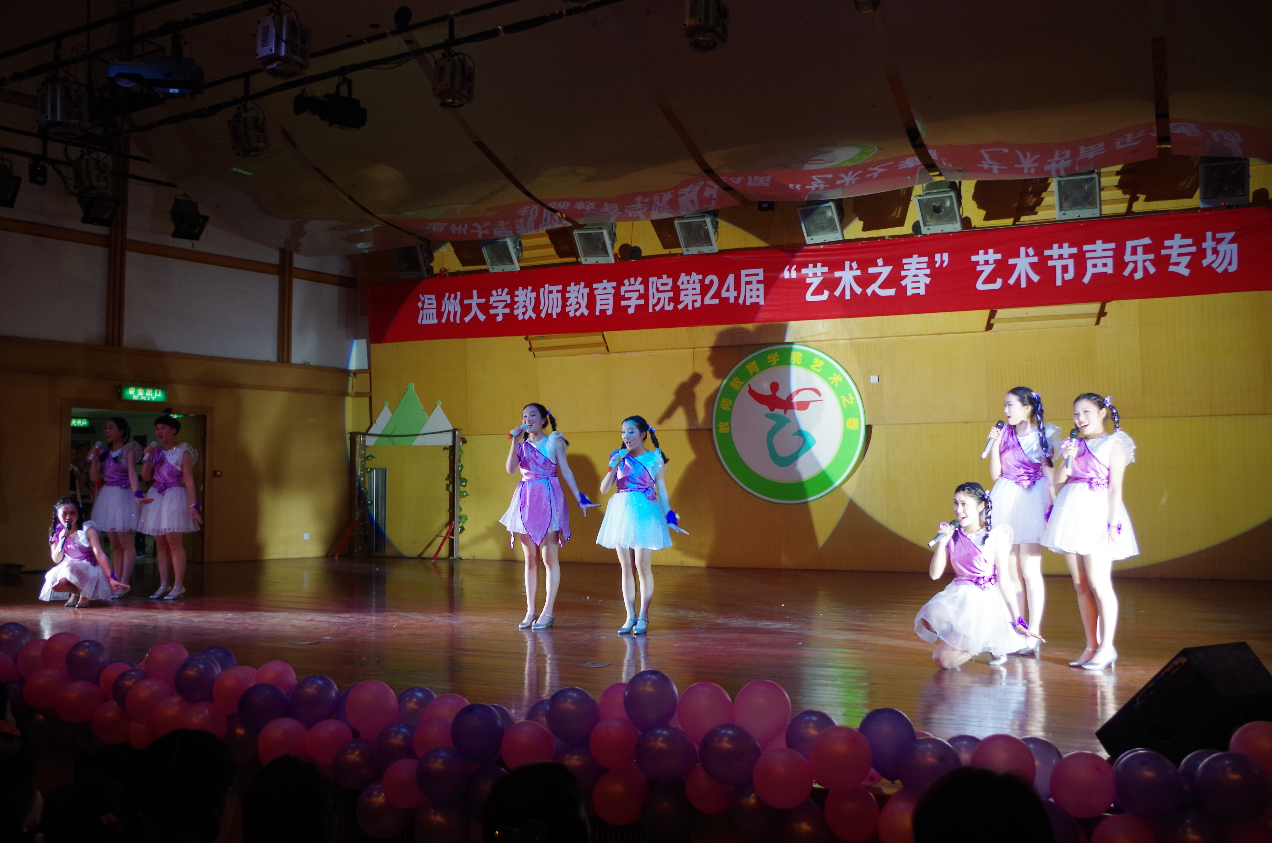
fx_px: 1093
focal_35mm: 31
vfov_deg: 42.2
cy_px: 422
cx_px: 636
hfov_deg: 60.4
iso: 800
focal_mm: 21.25
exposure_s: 1/80
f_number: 4
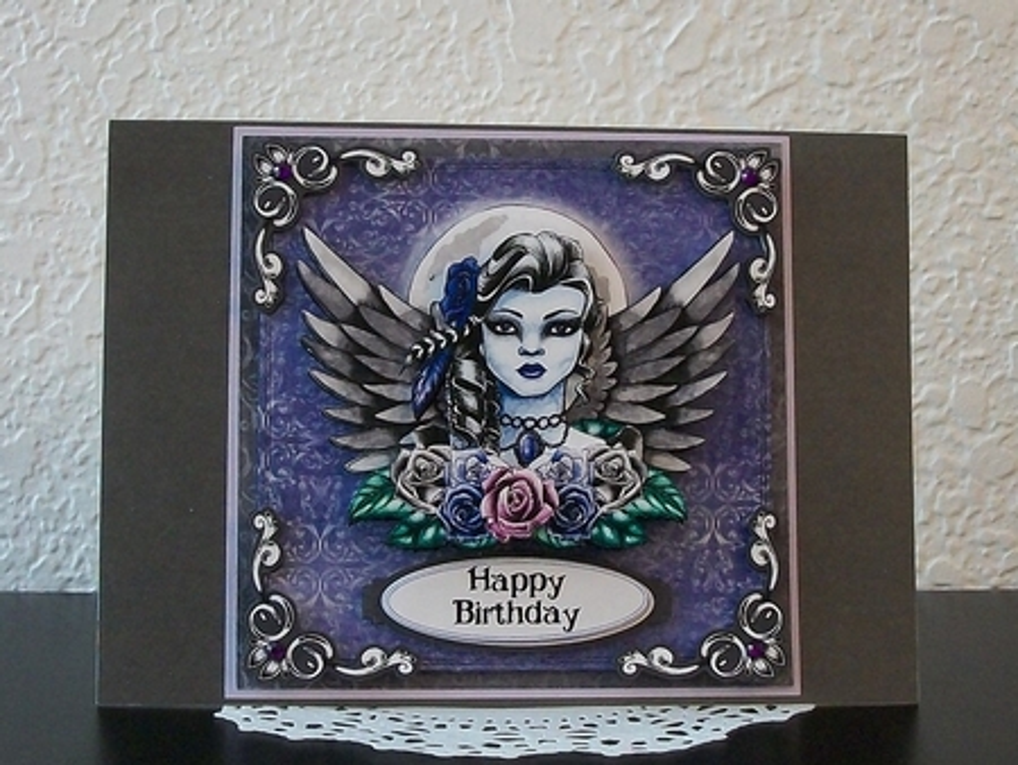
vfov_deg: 44.2
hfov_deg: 56.8
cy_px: 382
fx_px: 942
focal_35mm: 32
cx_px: 509
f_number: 2.9
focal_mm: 5.7
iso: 220
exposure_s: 1/8
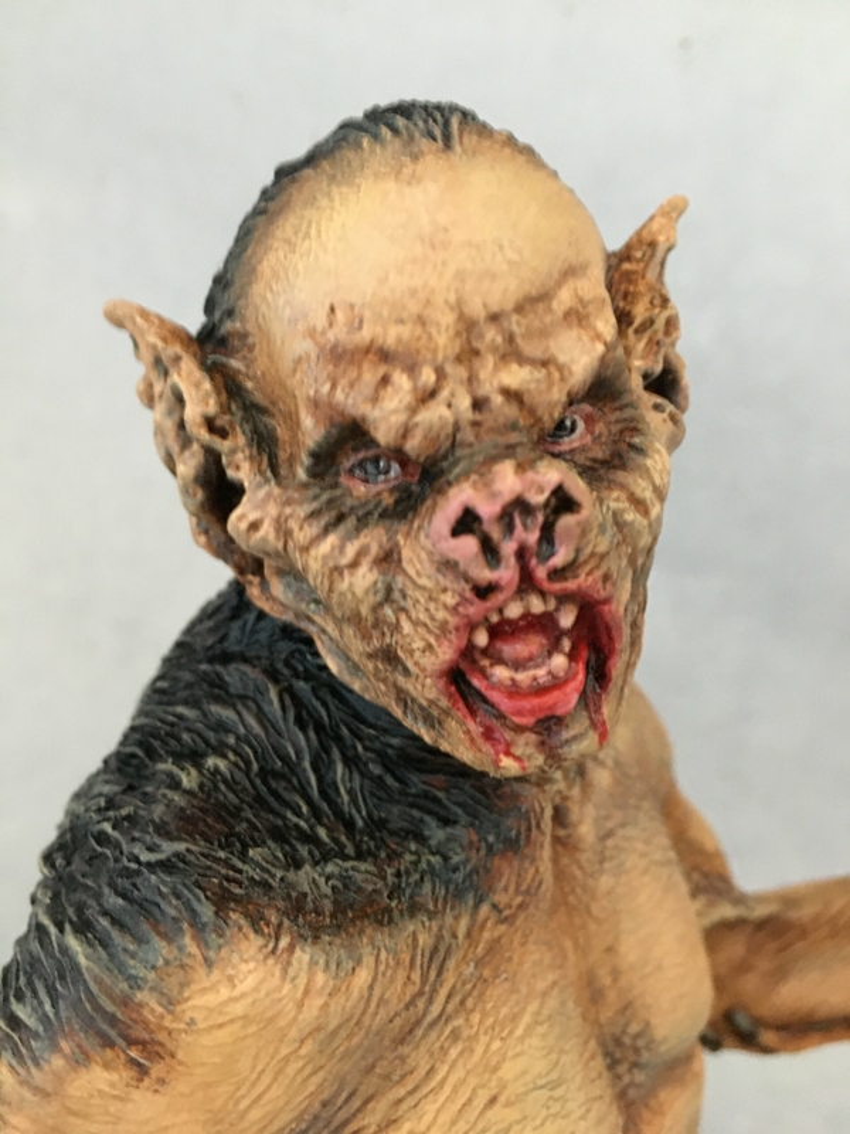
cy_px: 567
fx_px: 949
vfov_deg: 61.7
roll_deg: +1.4
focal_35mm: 29
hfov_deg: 48.2
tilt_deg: -2.3
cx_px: 425
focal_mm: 4.15
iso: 400
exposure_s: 1/17
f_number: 2.2
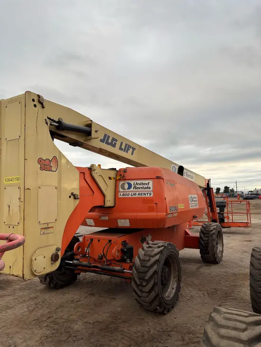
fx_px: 261
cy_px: 174
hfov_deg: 53.1
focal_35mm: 26
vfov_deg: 67.3
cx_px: 130
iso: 50
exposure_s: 1/327
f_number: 1.6
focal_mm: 5.96
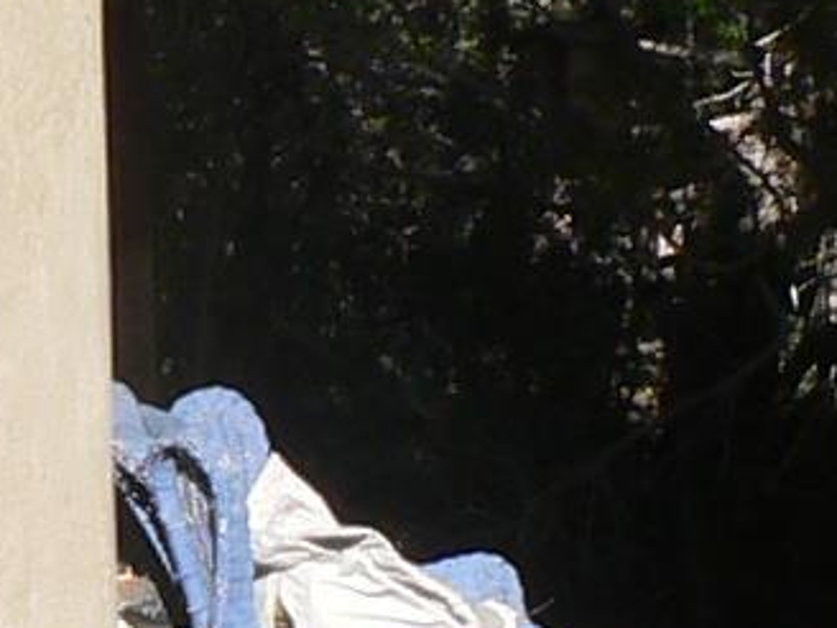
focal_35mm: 281
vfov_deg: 5.3
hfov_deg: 7.0
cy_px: 296
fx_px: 6794
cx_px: 288
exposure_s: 1/400
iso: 80
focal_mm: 6
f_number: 4
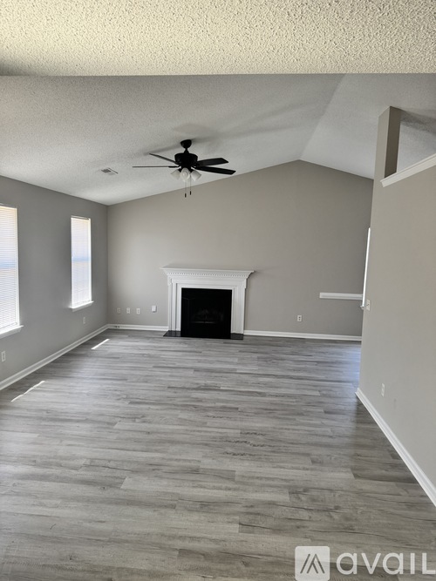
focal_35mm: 24
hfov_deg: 56.8
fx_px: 403
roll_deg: -1.8
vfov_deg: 71.6
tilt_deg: -7.1
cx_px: 218
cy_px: 290
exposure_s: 1/121
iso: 160
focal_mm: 6.76
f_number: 1.78
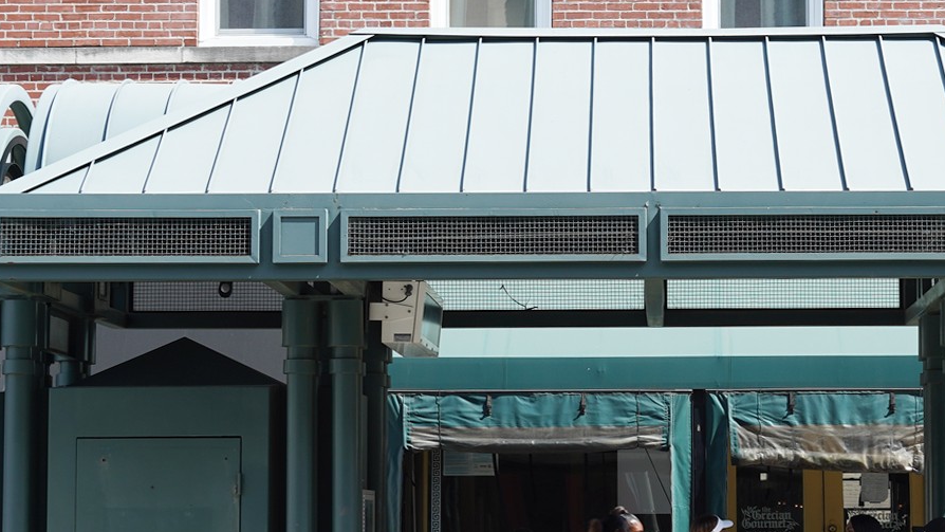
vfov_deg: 14.7
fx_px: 2055
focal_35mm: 82
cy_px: 312
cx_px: 661
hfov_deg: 25.7
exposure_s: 1/100
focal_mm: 35
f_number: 6.3
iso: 160
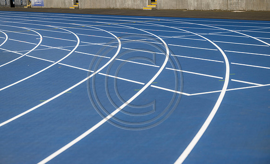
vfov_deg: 14.3
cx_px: 135
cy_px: 74
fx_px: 653
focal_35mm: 89
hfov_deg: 23.4
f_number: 4
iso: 200
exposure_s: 1/400
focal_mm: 87
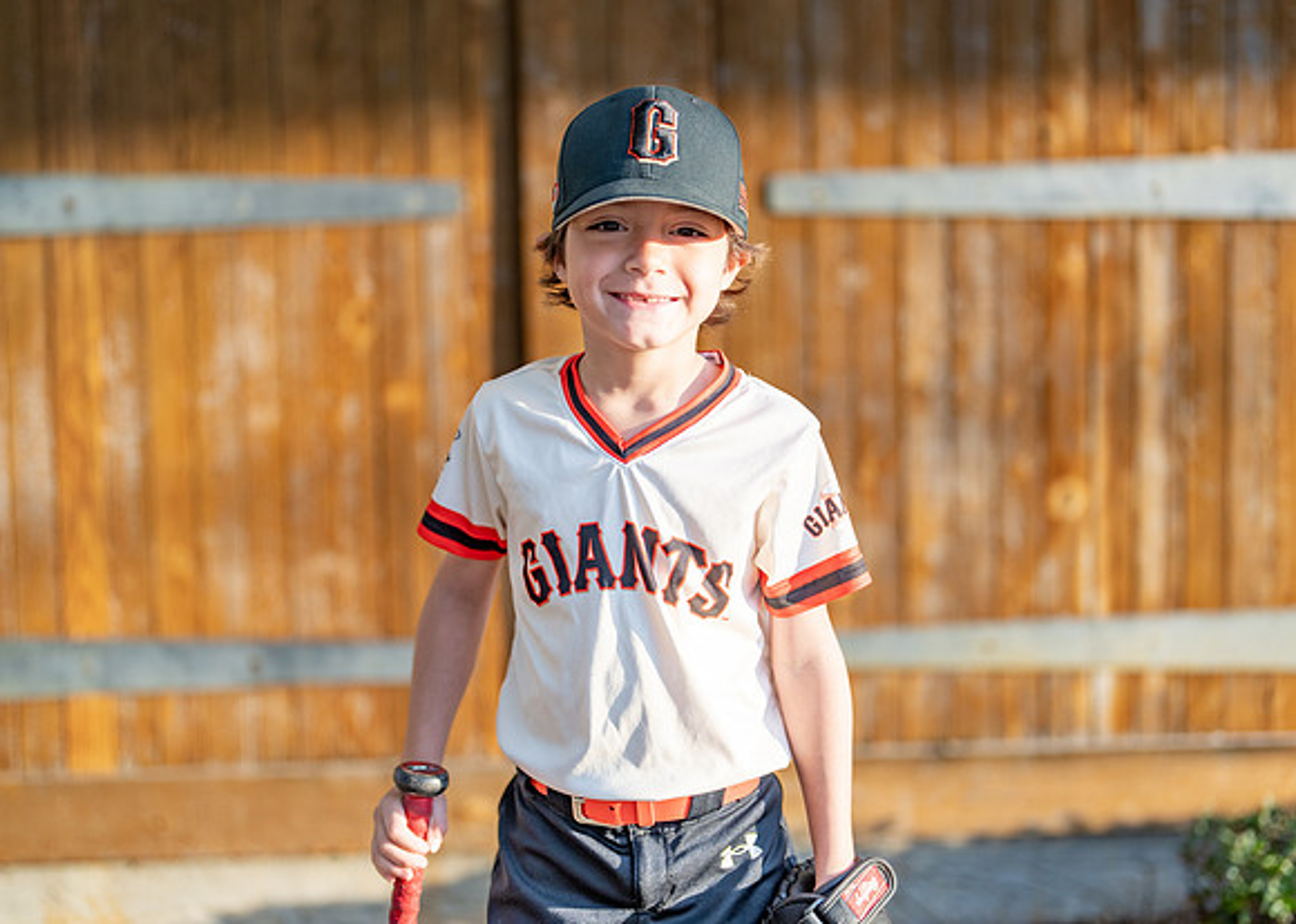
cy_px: 435
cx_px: 650
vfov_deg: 25.5
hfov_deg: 35.2
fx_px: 2046
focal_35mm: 56
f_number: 1.2
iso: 100
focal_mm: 50
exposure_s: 1/2500
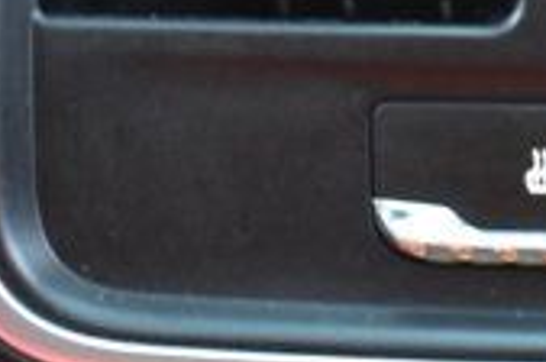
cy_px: 175
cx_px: 594
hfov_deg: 12.3
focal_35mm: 164
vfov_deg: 8.3
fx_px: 2483
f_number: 3.5
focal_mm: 18
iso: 1600
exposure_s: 1/13
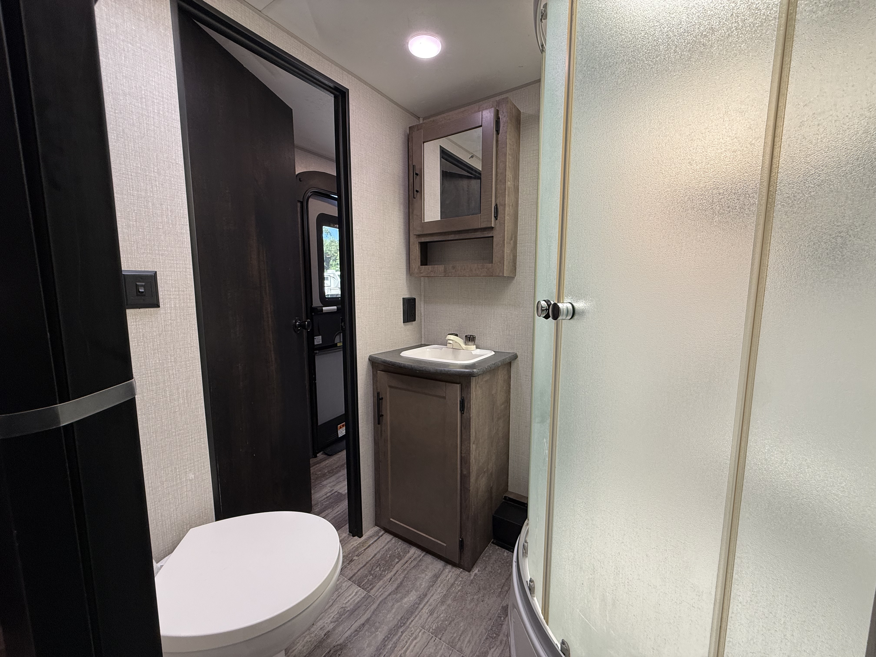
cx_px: 438
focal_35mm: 14
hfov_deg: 102.1
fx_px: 354
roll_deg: +0.3
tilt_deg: -7.4
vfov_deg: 85.7
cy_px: 328
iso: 100
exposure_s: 1/99
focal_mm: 2.22
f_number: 2.2
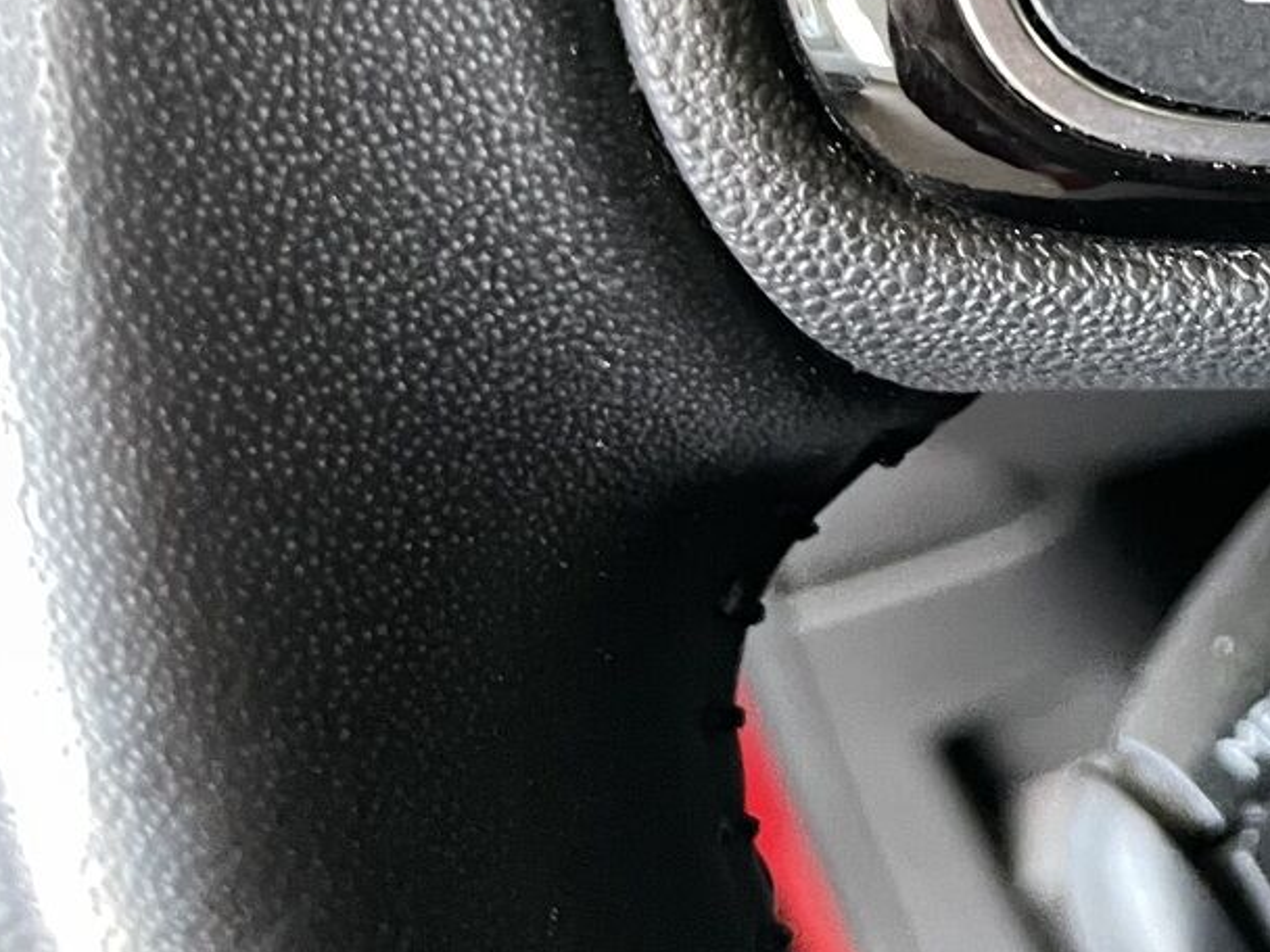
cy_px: -301
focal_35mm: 73
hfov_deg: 23.1
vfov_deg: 18.7
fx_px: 2678
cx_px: 1724
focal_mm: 4.2
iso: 400
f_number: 1.6
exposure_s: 1/59
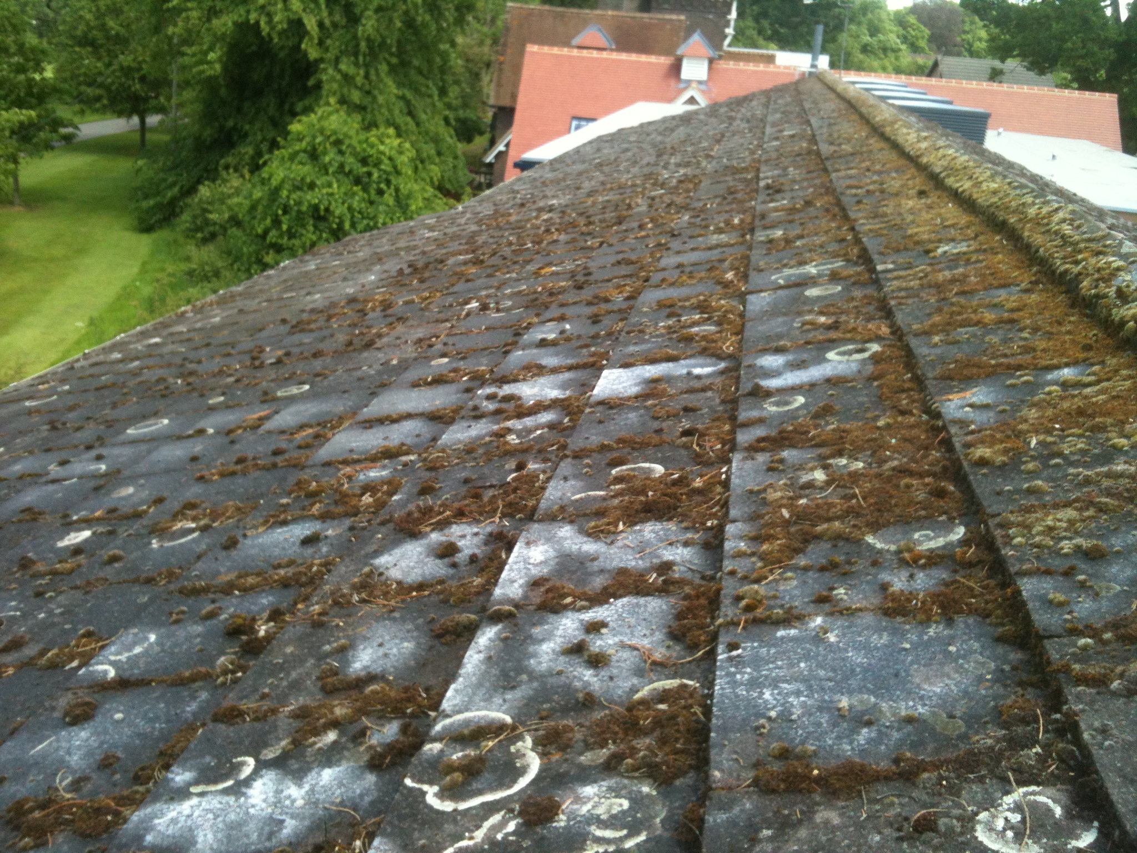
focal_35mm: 35
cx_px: 568
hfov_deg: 52.6
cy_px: 426
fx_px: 1150
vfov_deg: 40.7
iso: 64
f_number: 2.8
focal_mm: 3.85
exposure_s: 1/210
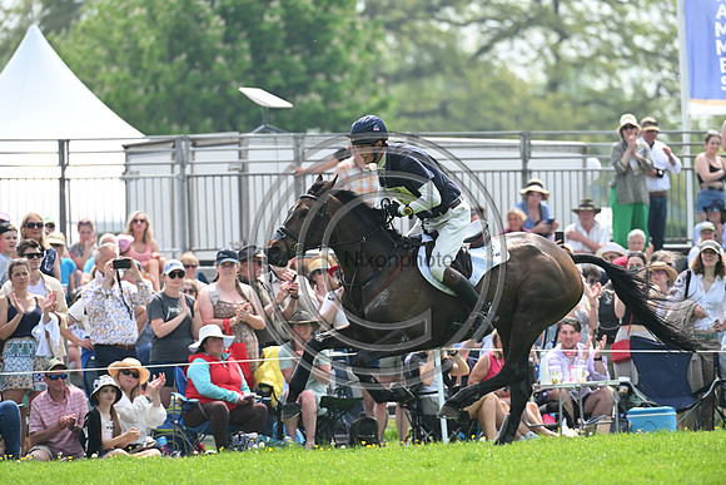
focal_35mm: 400
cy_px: 242
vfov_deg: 3.4
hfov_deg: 5.2
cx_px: 363
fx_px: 8068
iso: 560
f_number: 5.6
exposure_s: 1/1250
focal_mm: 400
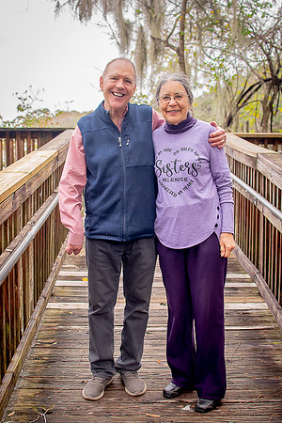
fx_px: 611
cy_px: 212
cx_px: 141
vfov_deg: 38.2
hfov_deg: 26.0
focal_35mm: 52
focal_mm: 35
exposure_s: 1/250
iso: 200
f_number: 3.5
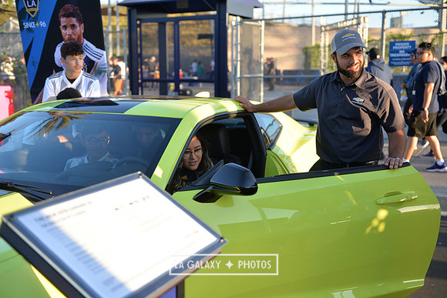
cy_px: 149
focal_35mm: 40
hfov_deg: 48.4
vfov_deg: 33.4
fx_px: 497
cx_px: 224
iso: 1400
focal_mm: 40
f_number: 2.8
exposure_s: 1/4000
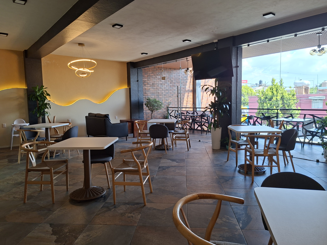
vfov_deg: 58.9
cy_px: 122
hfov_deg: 73.9
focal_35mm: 23
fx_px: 217
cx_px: 164
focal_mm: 5.54
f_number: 1.8
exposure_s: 1/120
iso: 50
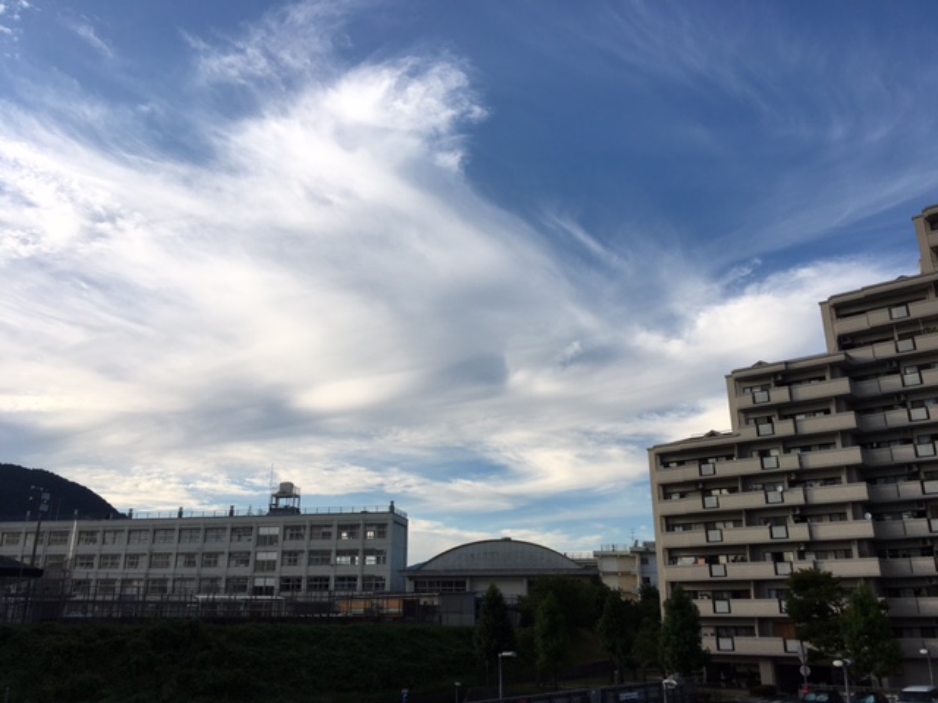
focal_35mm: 29
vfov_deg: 48.2
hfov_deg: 61.7
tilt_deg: +19.5
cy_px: 352
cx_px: 469
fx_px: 786
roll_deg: +0.1
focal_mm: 4.15
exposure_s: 1/1221
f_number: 2.2
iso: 25
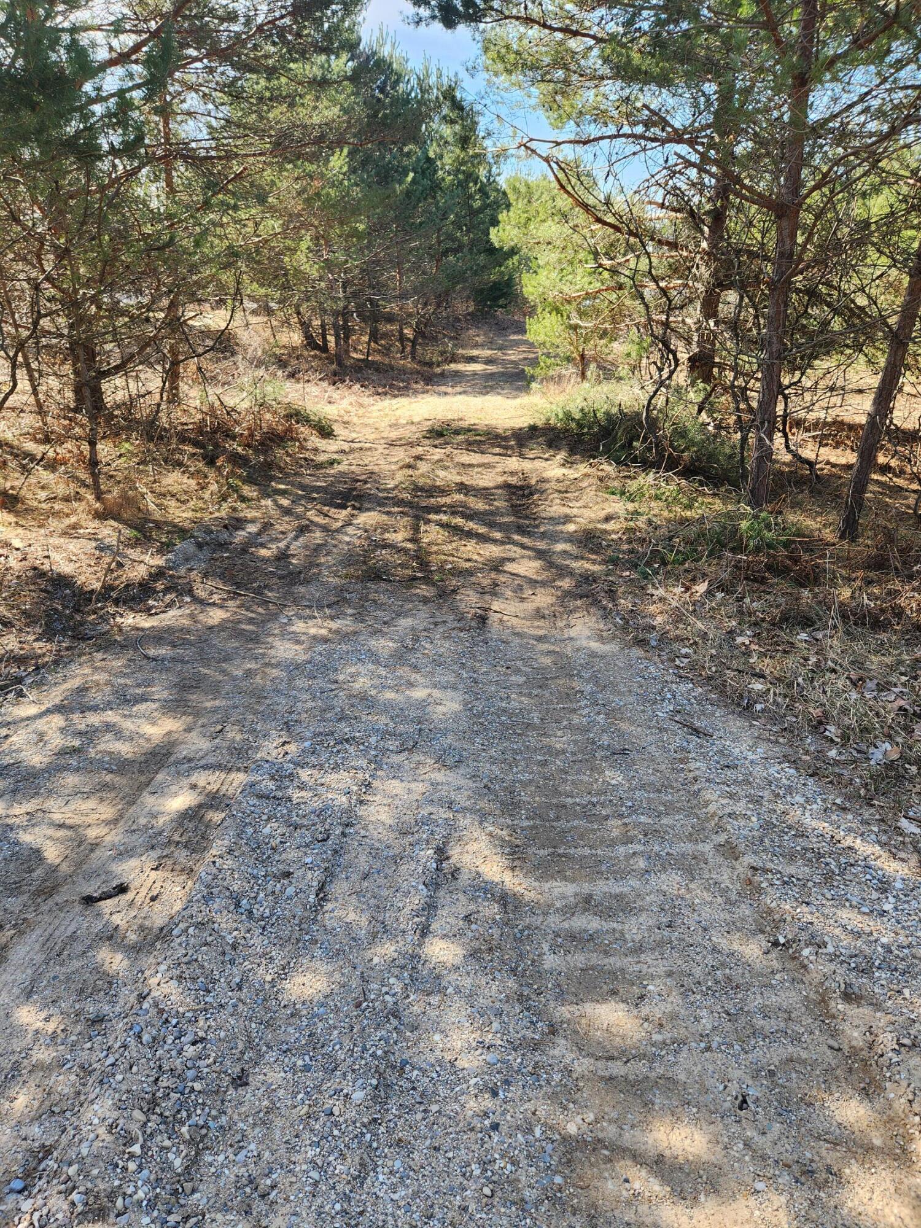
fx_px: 816
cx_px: 460
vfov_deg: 73.9
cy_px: 614
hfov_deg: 58.9
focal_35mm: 23
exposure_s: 1/219
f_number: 1.8
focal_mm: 5.4
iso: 20
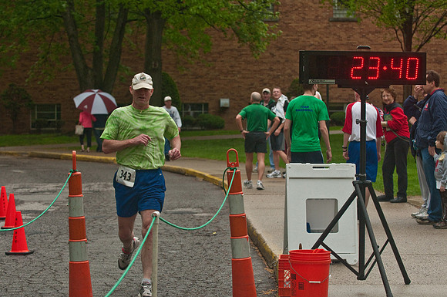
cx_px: 224
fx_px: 1488
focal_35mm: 120
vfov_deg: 11.4
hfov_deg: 17.1
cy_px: 148
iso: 1600
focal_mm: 80
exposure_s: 1/320
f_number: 5.6
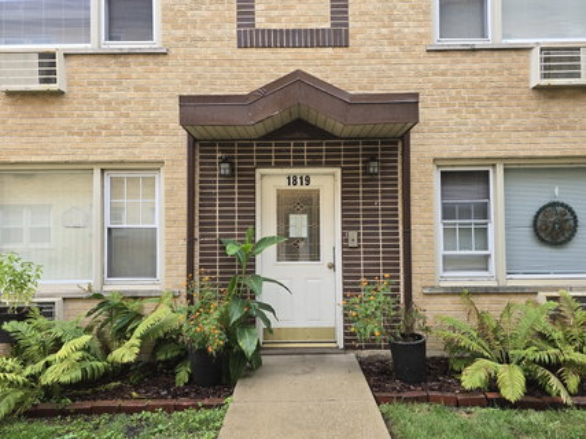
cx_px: 293
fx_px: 389
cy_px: 220
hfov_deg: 73.9
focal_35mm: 23
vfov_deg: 58.9
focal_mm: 6.3
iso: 64
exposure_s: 1/120
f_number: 1.7
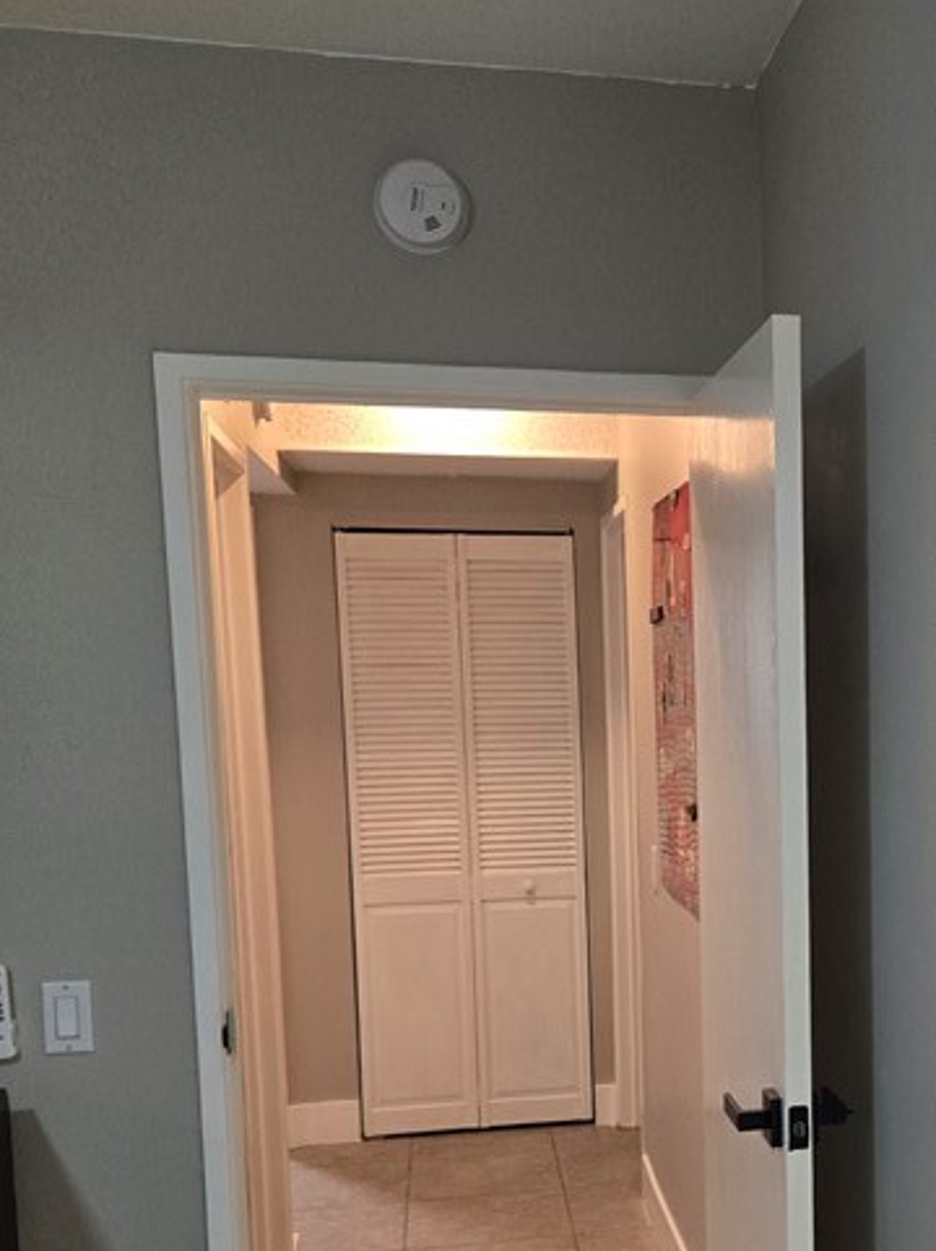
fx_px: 1769
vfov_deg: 38.2
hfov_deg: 27.8
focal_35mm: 49
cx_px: 952
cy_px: 887
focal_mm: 5.4
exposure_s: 1/120
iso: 200
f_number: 1.8
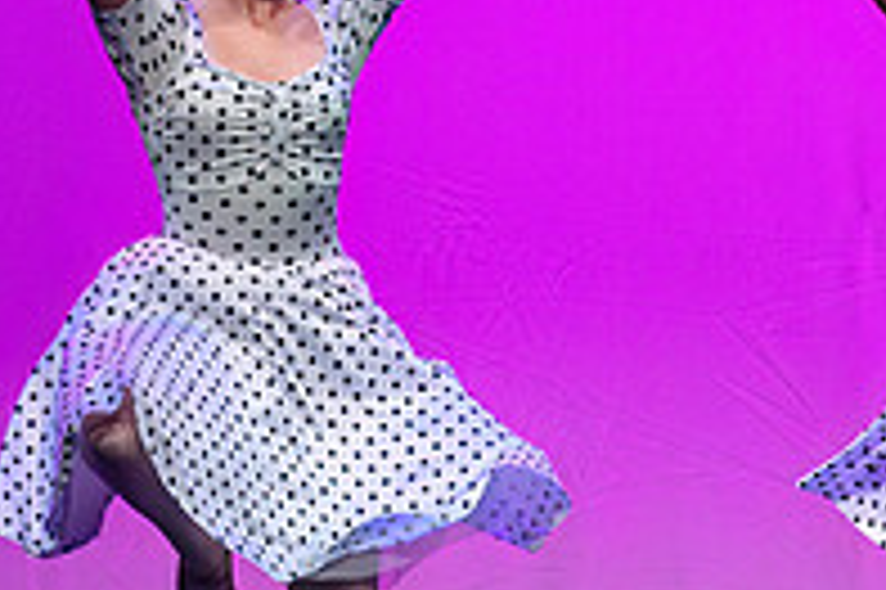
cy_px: 454
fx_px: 12443
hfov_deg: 4.1
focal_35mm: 506
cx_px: 1189
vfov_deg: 2.7
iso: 1600
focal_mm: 135
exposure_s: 1/800
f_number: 2.8
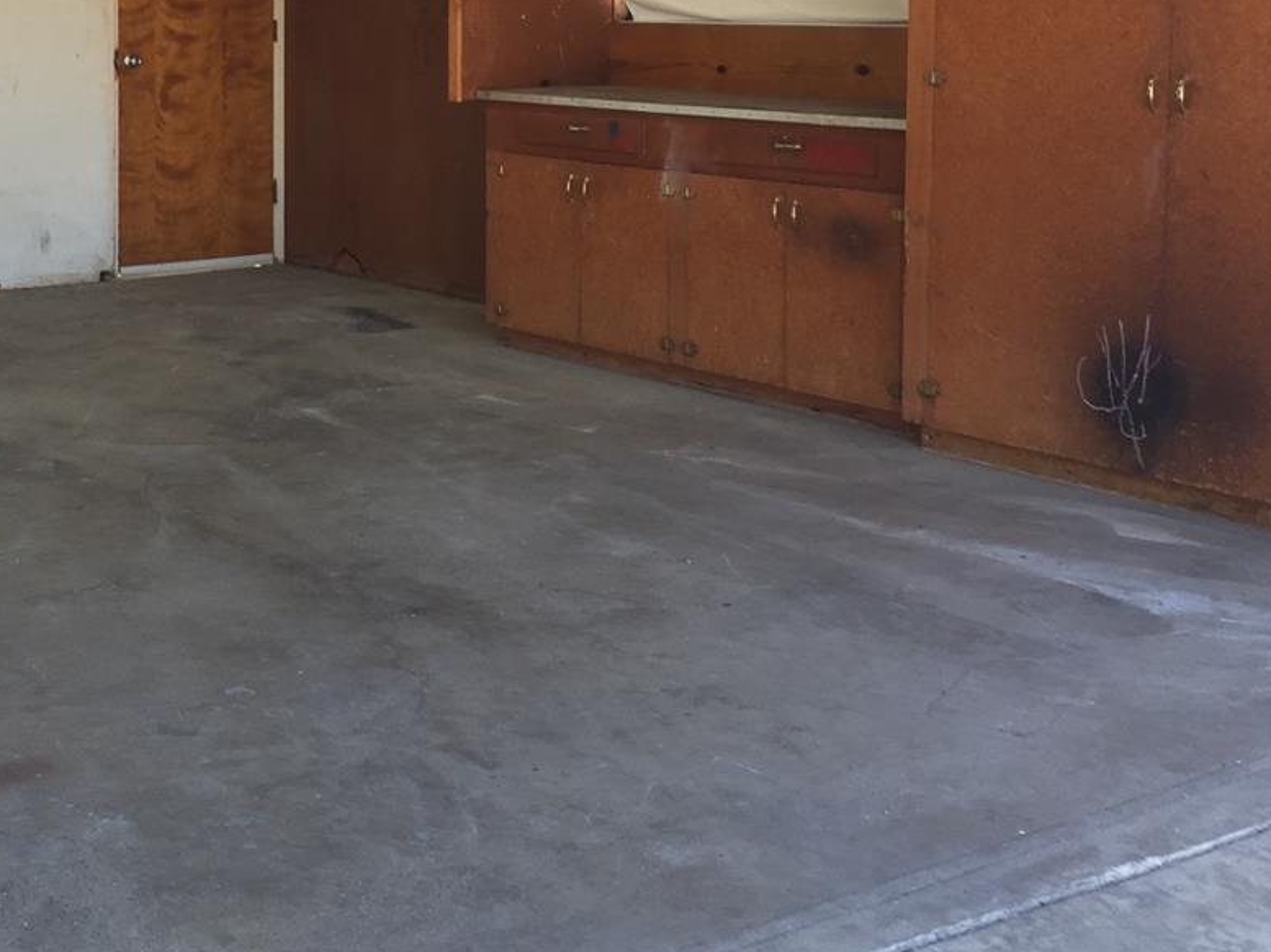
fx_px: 2055
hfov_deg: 33.0
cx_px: 188
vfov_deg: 25.5
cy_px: 149
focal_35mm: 56
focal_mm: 4.15
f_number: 2.2
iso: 32
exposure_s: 1/120
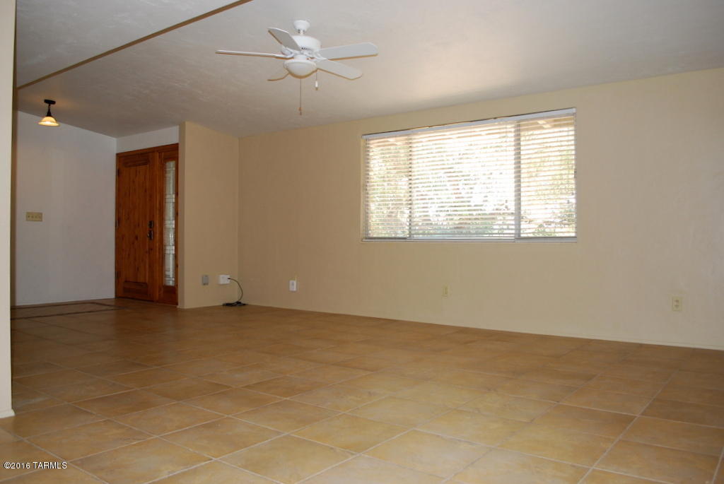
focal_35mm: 27
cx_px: 362
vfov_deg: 48.0
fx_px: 544
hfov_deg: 67.3
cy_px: 242
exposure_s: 1/60
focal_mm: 18
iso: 200
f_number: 3.5
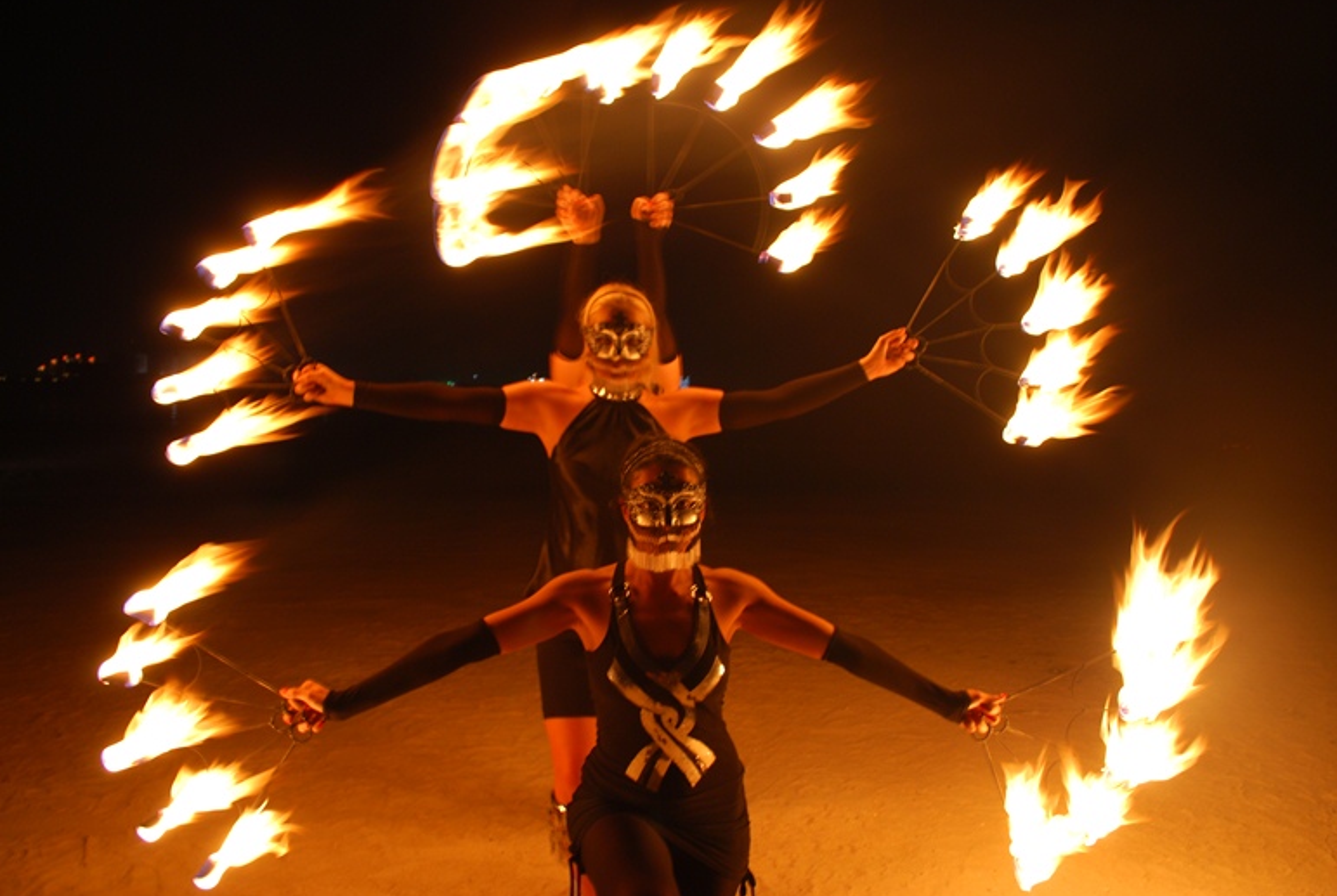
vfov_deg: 46.6
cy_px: 440
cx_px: 666
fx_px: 1042
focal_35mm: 28
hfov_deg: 65.4
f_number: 5.6
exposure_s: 1.3
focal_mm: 18
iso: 100
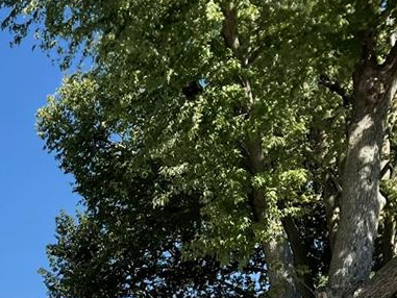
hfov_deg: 22.7
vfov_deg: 17.8
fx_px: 895
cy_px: 374
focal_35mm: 78
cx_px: -95
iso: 16
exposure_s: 1/1848
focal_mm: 3
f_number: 1.8
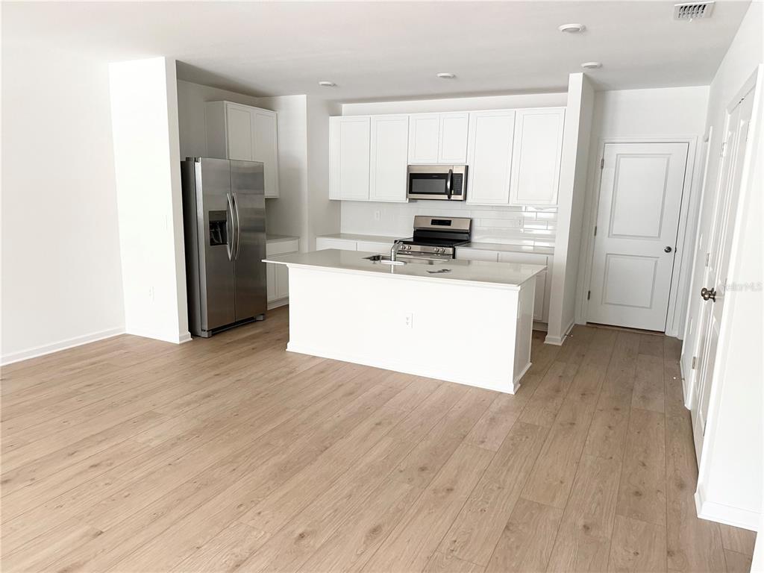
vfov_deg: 56.8
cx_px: 382
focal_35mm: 24
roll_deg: -1.8
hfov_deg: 71.6
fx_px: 530
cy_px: 286
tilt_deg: -9.9
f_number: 1.78
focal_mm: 6.76
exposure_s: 1/60
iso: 320
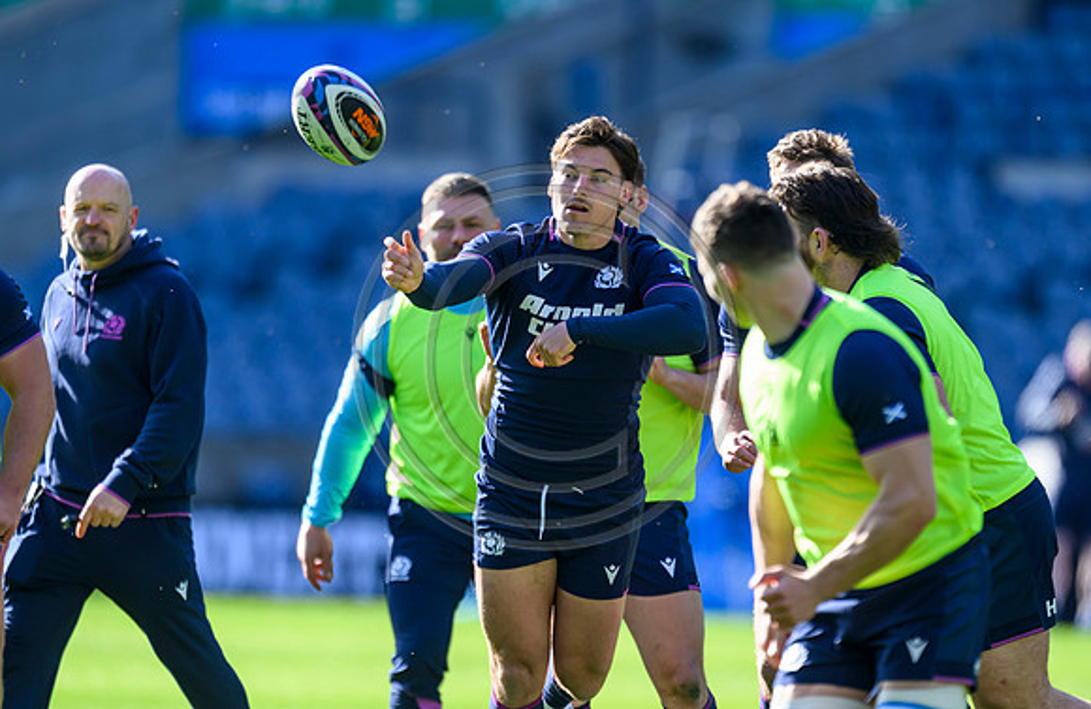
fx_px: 20574
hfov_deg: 3.0
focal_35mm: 684
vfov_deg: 2.0
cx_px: 594
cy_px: 361
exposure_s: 1/1250
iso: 500
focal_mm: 560
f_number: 4
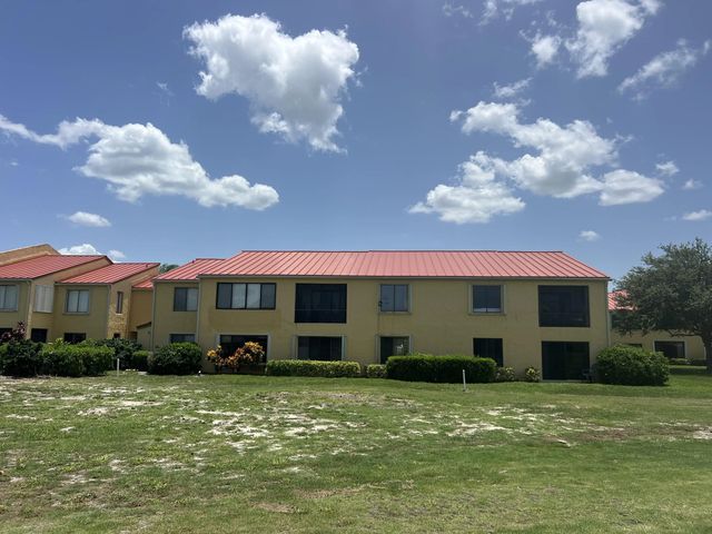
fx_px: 535
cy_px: 267
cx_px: 356
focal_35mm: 26
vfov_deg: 53.1
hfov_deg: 67.3
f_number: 1.5
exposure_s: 1/6993
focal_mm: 5.7
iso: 50
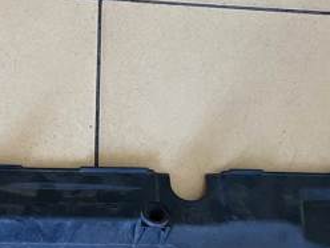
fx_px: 639
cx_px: 53
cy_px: 211
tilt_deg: -80.7
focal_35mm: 67
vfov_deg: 21.6
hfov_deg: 28.2
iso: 125
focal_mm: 5.1
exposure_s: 1/50
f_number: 1.6
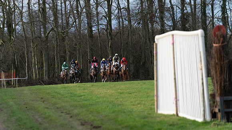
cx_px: 116
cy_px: 65
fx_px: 1289
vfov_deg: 5.8
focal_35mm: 210
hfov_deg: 10.3
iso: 400
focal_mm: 200
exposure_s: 1/1000
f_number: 4
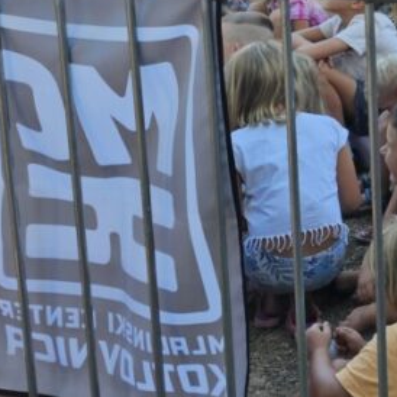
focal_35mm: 76
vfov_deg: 22.0
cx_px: 666
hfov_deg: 18.8
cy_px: 3
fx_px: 986
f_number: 1.7
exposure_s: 1/180
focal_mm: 6.3
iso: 25
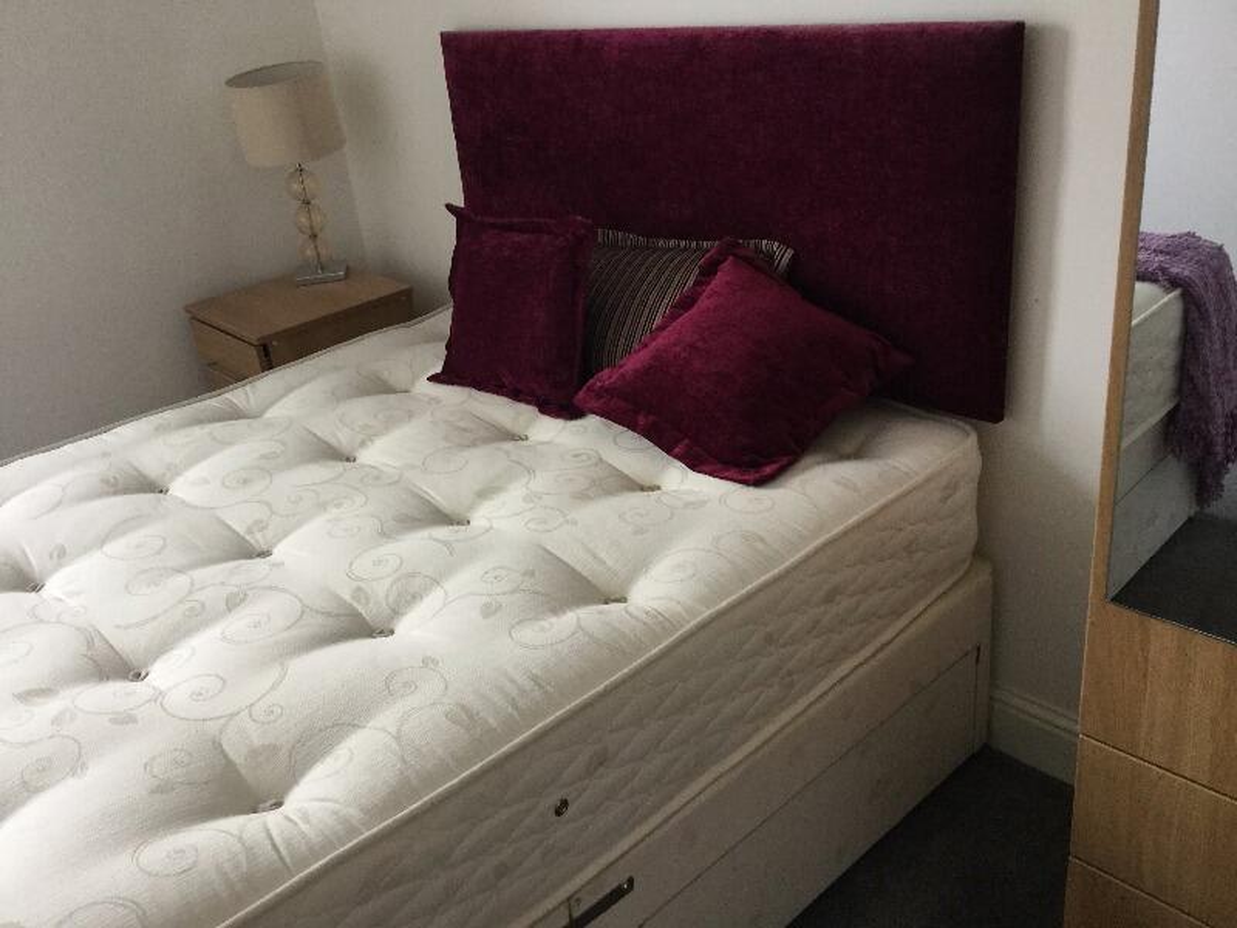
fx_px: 1108
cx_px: 618
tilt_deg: -26.5
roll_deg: +6.2
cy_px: 464
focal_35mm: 31
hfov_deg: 58.4
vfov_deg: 45.4
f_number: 2.4
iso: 100
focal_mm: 3.3
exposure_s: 1/33
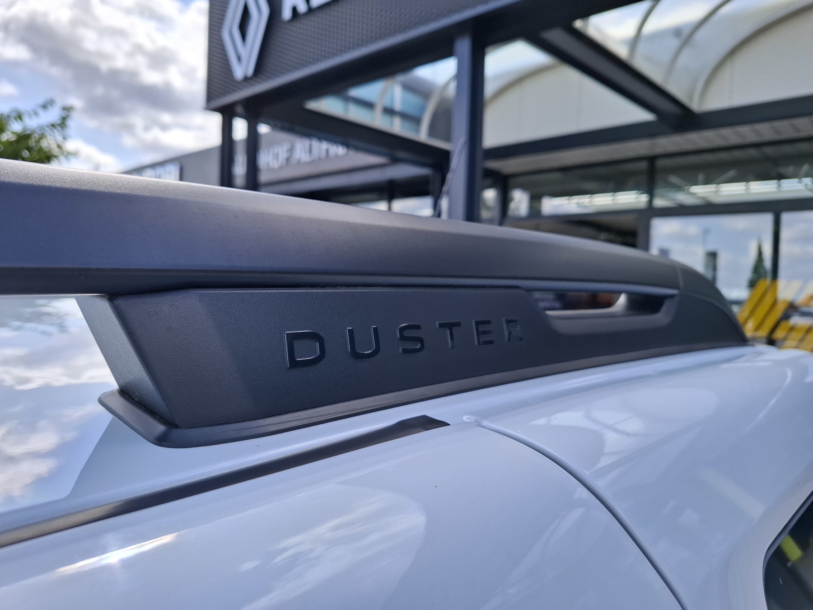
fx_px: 540
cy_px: 305
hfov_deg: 73.9
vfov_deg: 58.9
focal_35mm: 23
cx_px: 406
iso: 50
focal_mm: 5.54
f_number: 1.8
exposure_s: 1/912
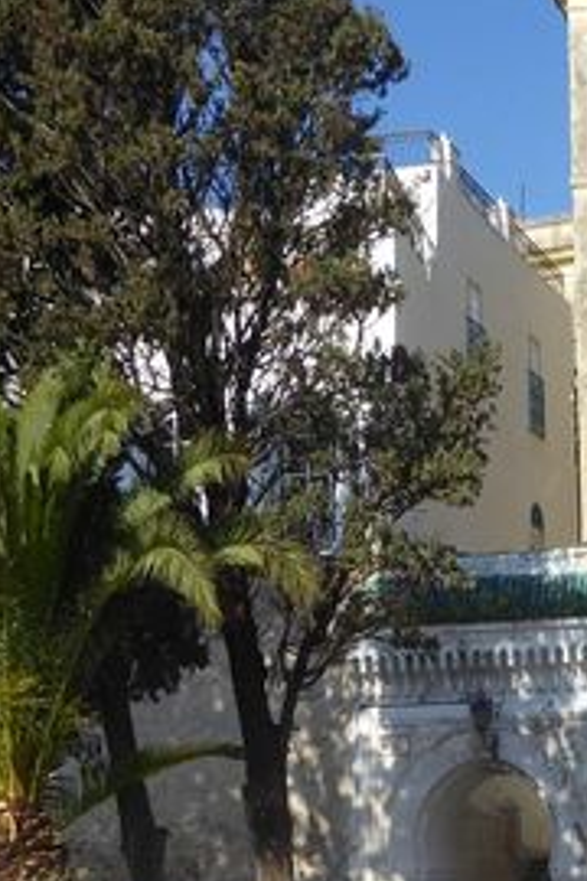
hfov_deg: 17.5
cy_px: 646
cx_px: 509
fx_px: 1883
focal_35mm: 77
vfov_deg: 26.0
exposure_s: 1/800
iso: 80
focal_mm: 4.3
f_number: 3.3
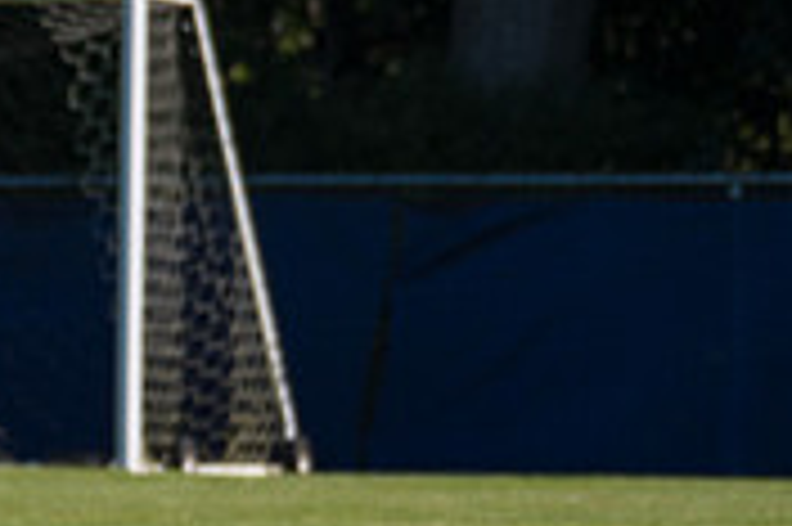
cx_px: -446
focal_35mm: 891
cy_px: 321
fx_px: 19583
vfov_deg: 1.5
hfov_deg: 2.3
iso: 320
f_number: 5.6
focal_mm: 270
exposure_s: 1/2000
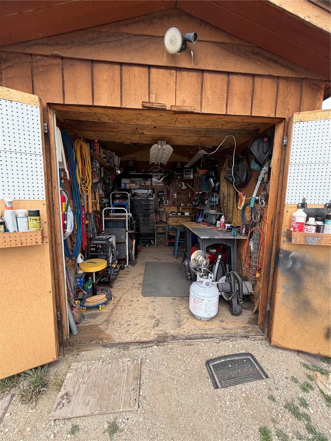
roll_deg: -0.6
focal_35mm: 14
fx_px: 178
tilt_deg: -7.5
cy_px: 220
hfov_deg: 85.7
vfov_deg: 102.1
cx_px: 166
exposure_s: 1/522
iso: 40
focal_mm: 2.22
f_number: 2.2
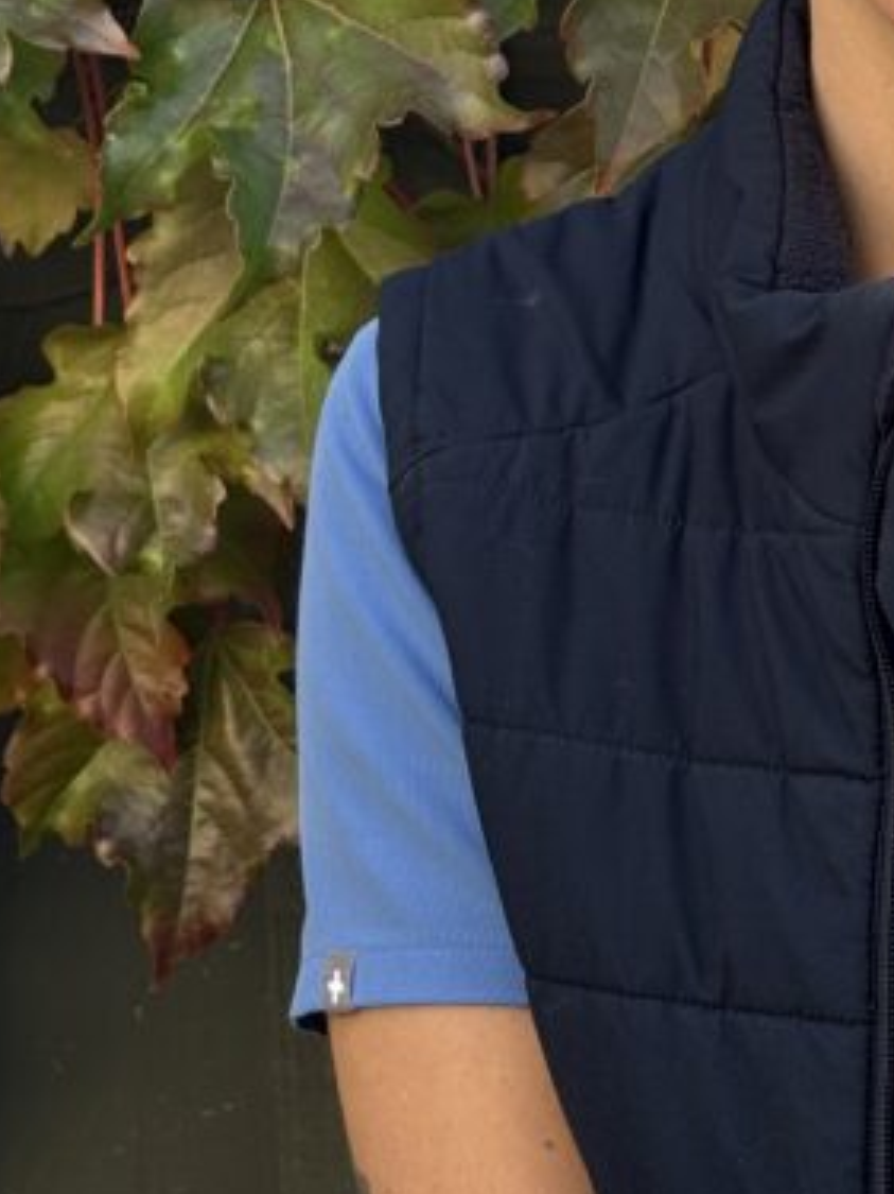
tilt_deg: -10.0
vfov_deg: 15.0
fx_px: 4514
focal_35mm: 131
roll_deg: +1.2
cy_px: 296
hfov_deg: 11.1
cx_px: 1094
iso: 64
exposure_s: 1/234
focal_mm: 6.76
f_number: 1.78
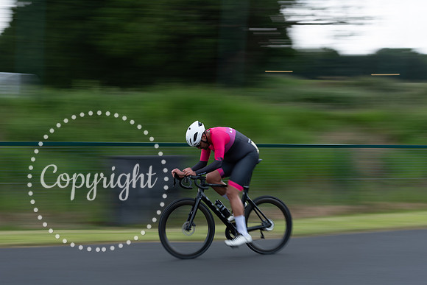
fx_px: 830
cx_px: 214
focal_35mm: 70
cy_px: 142
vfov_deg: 19.5
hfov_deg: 28.8
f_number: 4
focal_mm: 70
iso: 400
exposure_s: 1/40
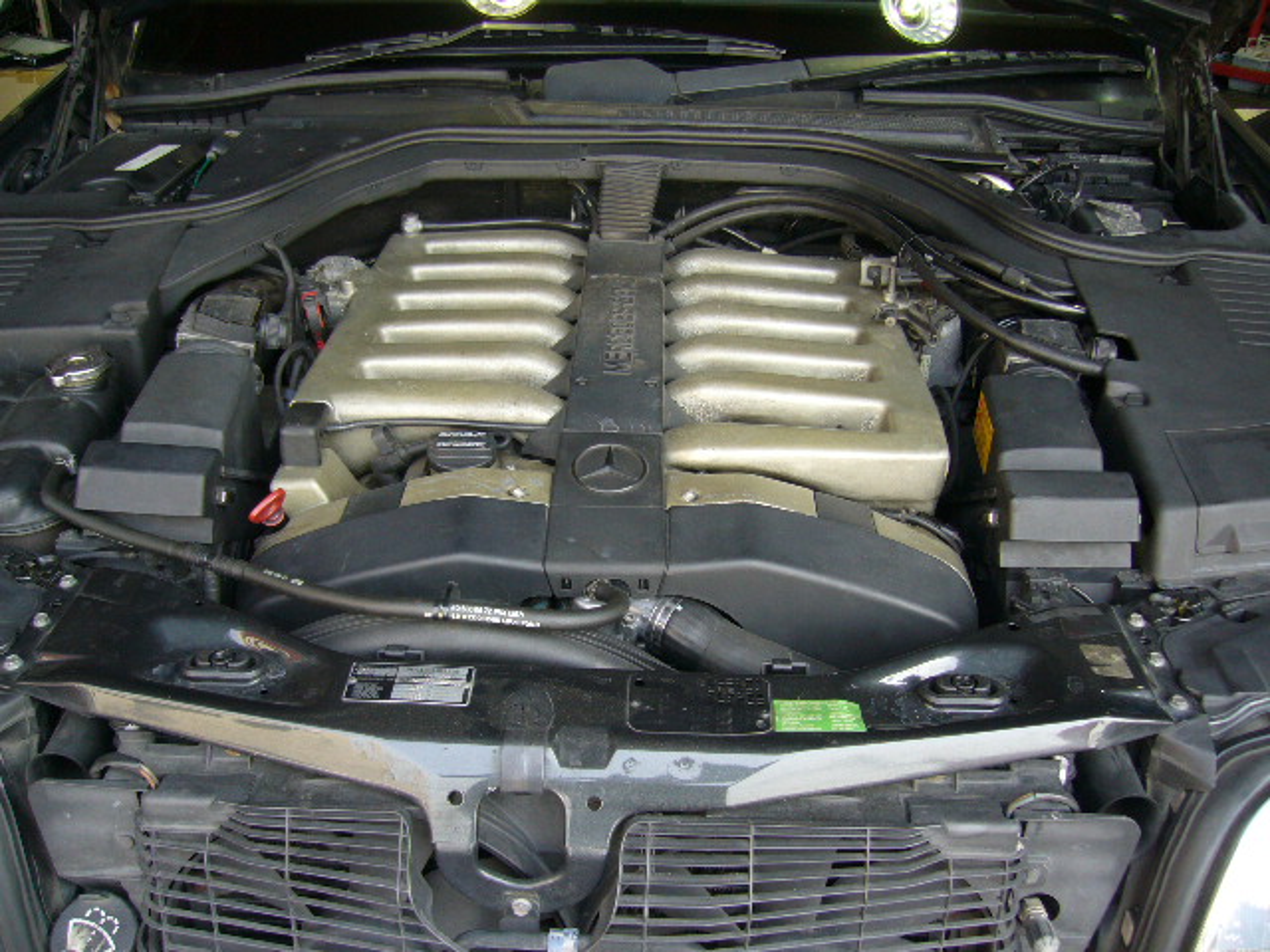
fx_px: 1284
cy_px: 476
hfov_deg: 52.6
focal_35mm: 35
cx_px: 635
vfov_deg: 40.7
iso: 100
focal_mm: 5.8
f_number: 2.8
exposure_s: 1/60
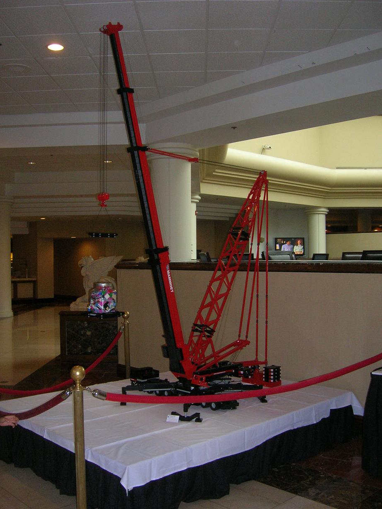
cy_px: 253
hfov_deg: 39.6
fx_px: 530
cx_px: 181
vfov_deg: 51.4
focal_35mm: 36
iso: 122
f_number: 2.9
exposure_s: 1/60.1
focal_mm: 5.7
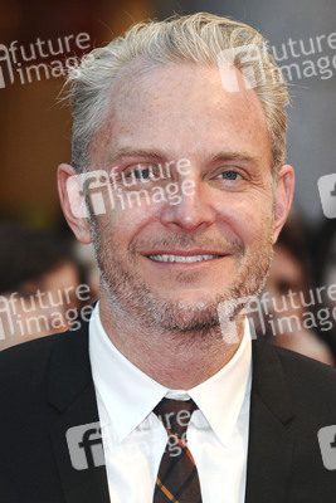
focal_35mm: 218
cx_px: 168
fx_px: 3042
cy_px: 252
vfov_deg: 9.5
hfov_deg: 6.3
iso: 640
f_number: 5.6
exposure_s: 1/160
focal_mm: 145
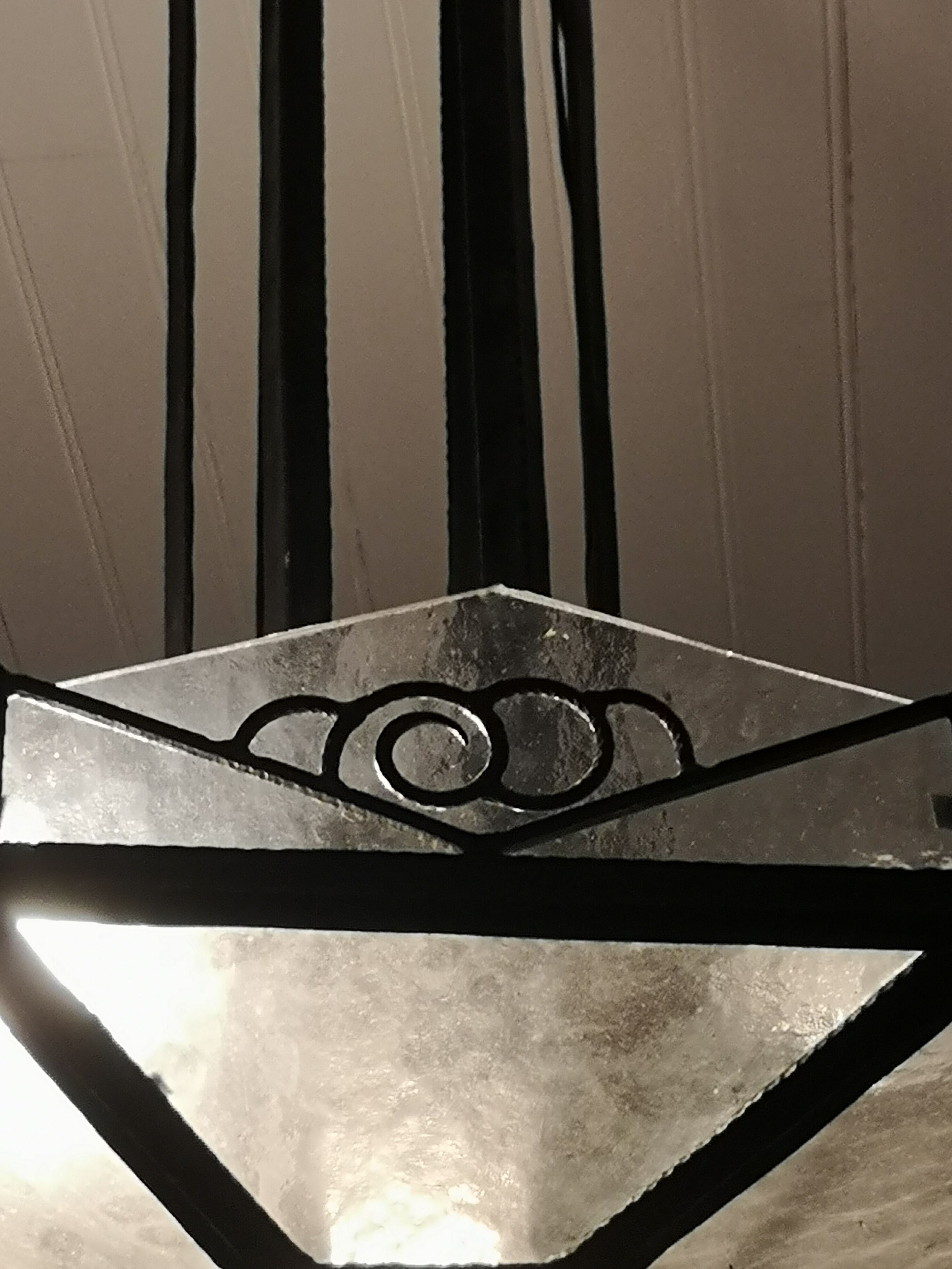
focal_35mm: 118
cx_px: 476
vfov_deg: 16.7
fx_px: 4327
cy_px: 634
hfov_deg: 12.6
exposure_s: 1/50
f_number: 1.8
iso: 80
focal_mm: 3.95
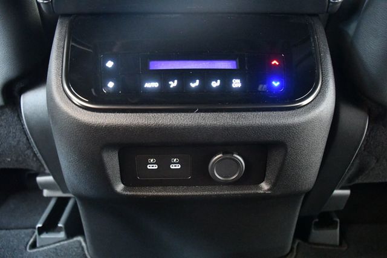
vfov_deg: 39.9
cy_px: 129
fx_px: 355
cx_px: 194
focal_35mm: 33
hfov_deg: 57.2
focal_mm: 22
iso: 12800
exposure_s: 1/20
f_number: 3.5
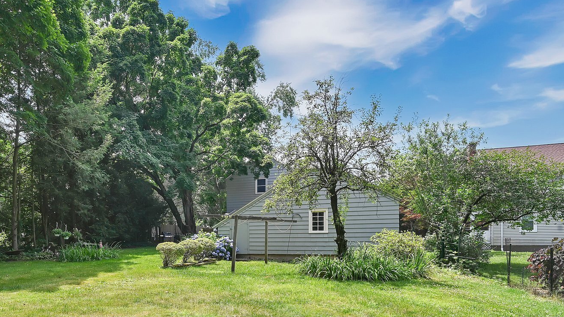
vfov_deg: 42.6
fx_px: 389
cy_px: 248
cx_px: 168
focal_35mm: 26
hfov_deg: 68.9
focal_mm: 16
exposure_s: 1/200
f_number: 8
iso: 200
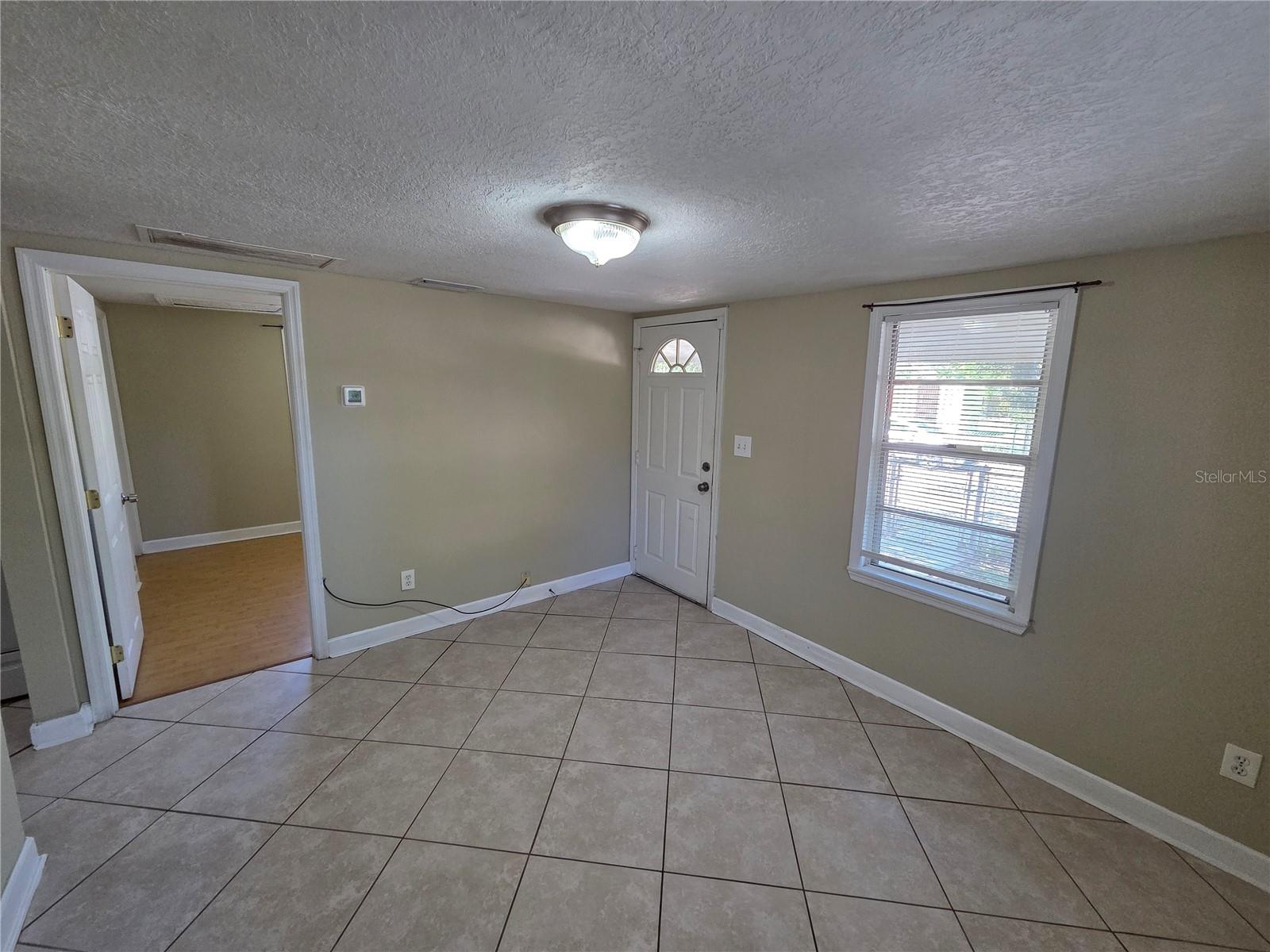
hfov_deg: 106.2
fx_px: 477
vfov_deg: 89.9
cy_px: 476
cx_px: 635
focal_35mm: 13
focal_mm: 2.2
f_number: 2.2
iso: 250
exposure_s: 1/120
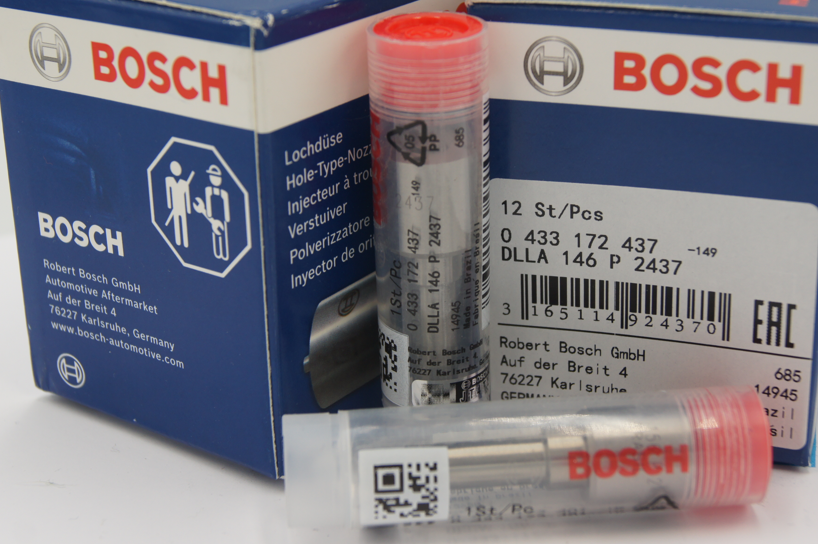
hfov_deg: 29.4
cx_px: 442
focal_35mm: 69
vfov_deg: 19.8
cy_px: 221
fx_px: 1559
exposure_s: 1/125
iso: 200
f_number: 5.6
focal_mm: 35
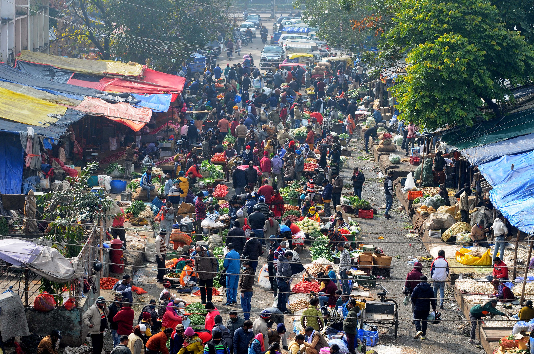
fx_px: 1733
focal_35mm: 117
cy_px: 177
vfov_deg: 11.7
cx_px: 267
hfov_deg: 17.5
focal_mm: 78
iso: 320
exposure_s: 1/800
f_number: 5.6
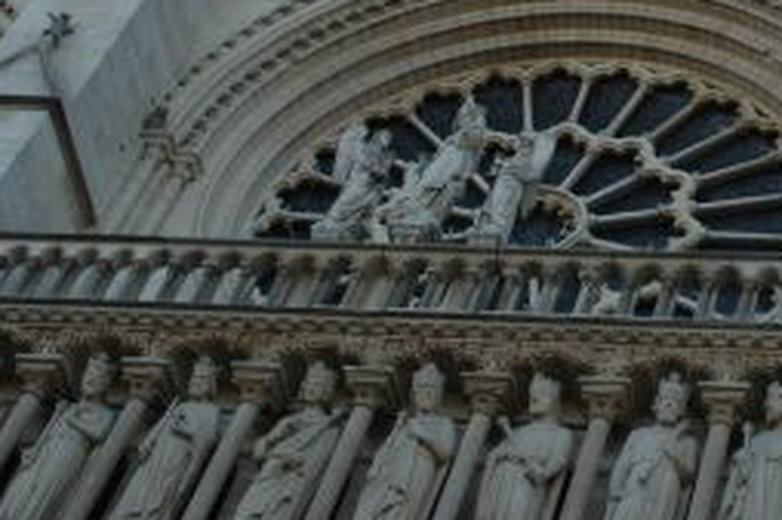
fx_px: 2214
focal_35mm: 102
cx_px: 780
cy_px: 62
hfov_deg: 19.5
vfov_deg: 13.3
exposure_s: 1/80
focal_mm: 24
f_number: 10
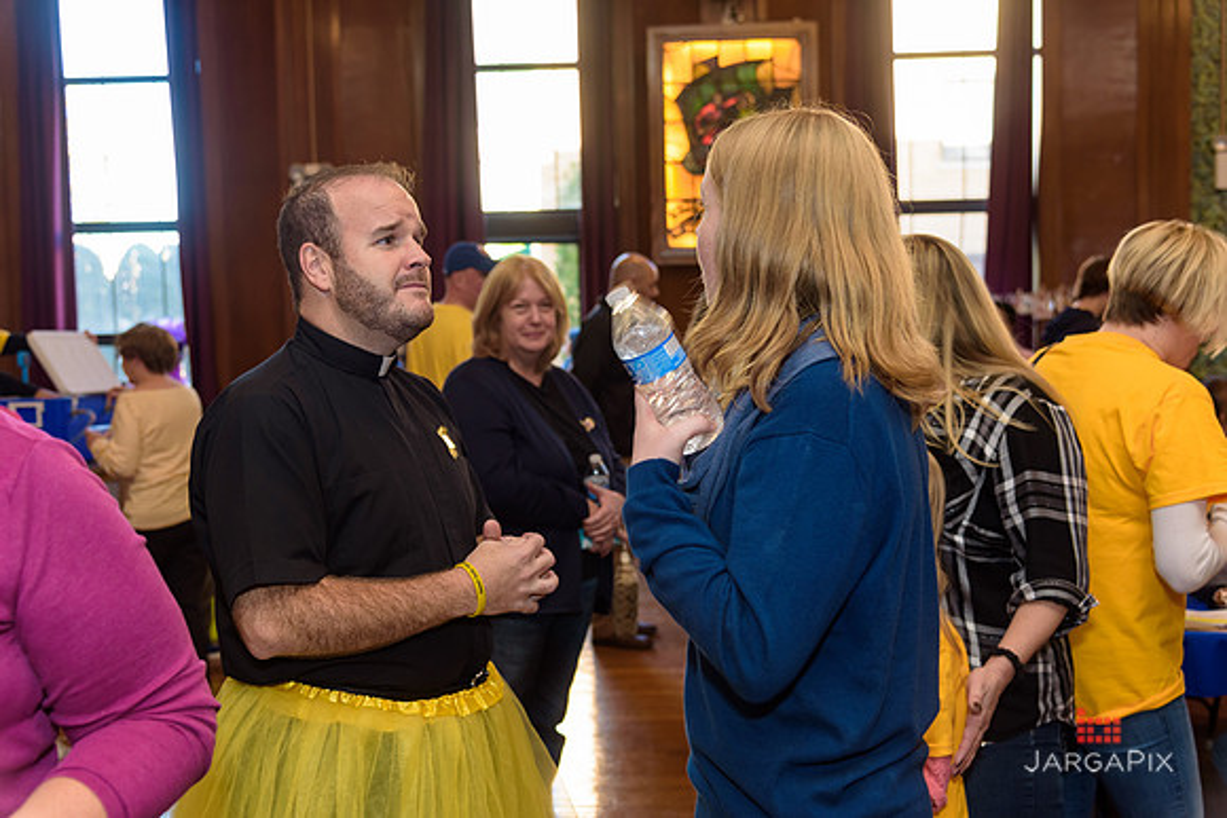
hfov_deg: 50.7
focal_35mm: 38
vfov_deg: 35.1
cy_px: 409
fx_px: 1295
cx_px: 614
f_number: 4
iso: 640
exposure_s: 1/125
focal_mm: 38
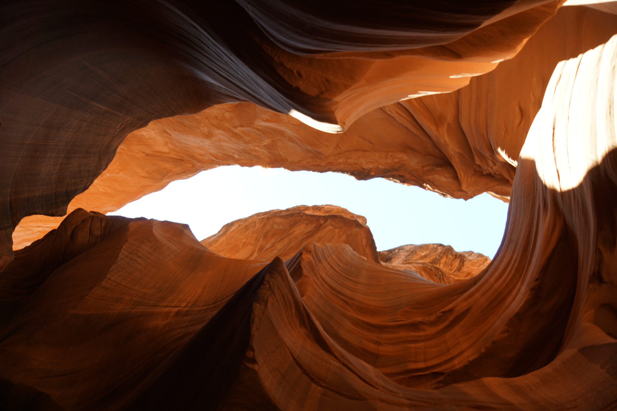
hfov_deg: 73.7
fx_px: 411
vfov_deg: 53.1
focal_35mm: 24
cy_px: 206
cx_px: 308
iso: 100
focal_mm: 16
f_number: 5
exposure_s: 1/30
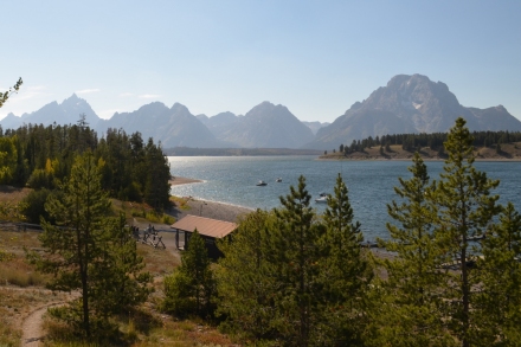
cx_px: 260
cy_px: 174
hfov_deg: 67.4
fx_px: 391
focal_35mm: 27
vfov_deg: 47.9
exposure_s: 1/60
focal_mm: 18
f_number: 10
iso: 125
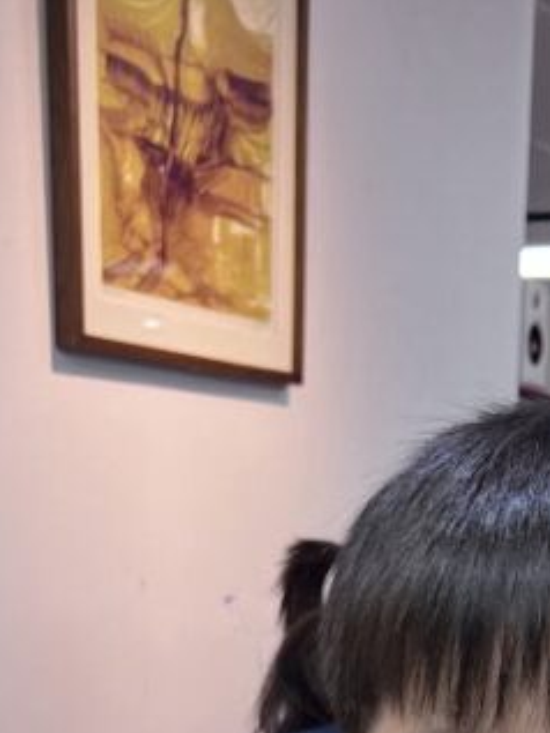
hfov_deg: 17.6
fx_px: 1736
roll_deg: -3.7
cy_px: 1075
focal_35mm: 82
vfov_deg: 20.6
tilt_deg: -14.6
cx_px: 527
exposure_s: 1/121
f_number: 1.5
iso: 32
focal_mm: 5.7
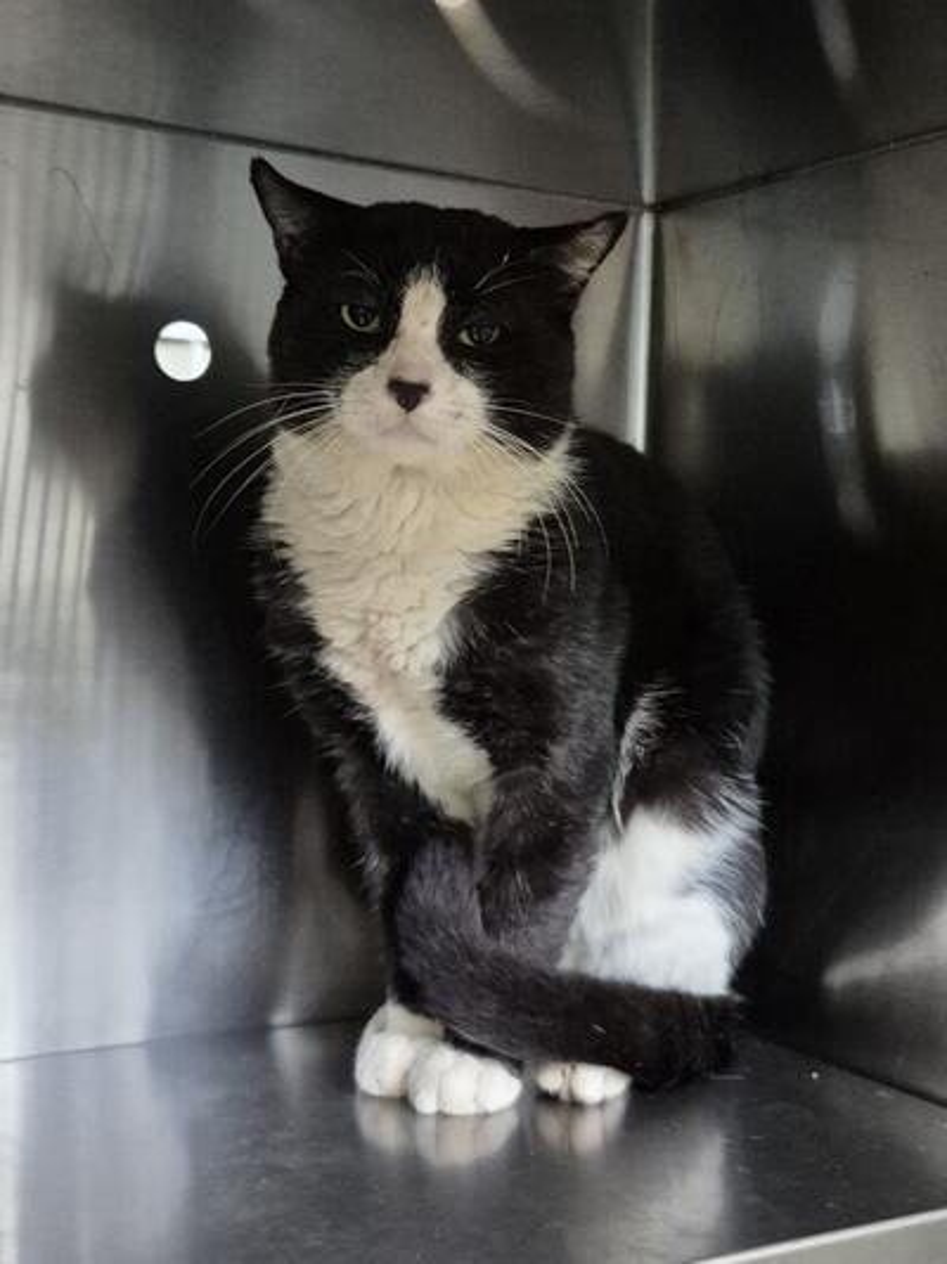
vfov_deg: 73.9
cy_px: 632
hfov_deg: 58.8
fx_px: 840
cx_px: 474
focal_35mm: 23
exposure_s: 1/100
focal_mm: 5.4
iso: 1600
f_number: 1.8
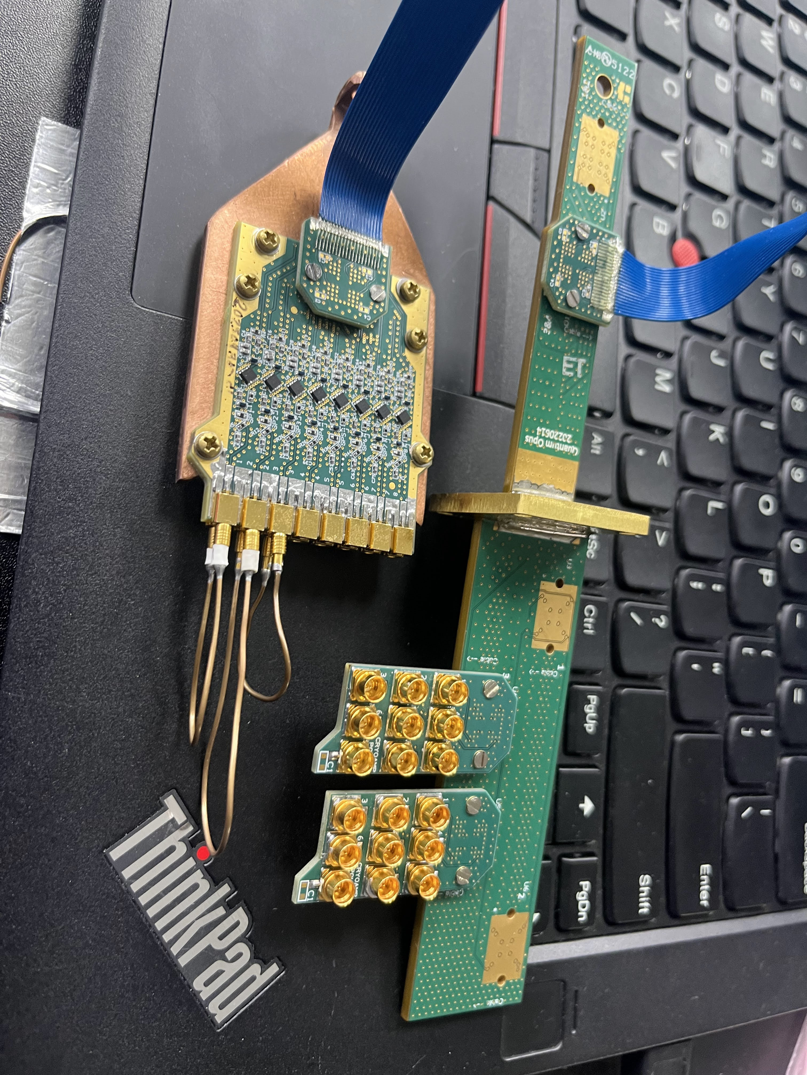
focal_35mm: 26
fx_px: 808
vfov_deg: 67.3
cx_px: 404
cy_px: 538
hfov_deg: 53.1
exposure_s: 1/41
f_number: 1.6
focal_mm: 5.1
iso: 160
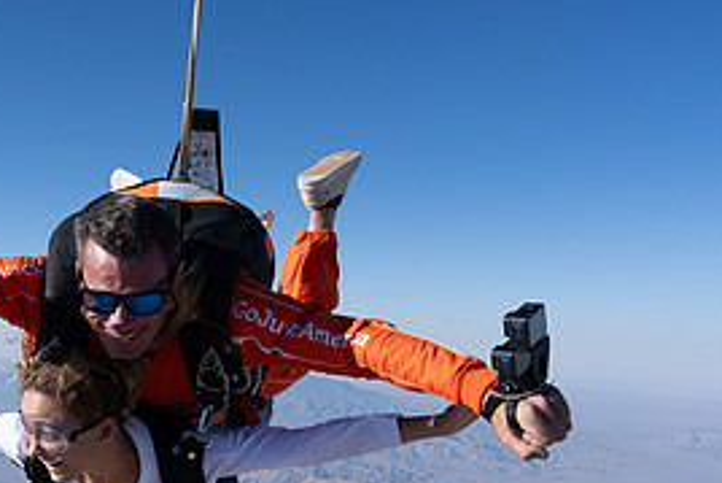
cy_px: 344
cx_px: 137
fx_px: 1043
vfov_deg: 25.8
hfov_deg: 36.8
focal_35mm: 52
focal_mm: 24
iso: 800
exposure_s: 1/2000
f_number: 11
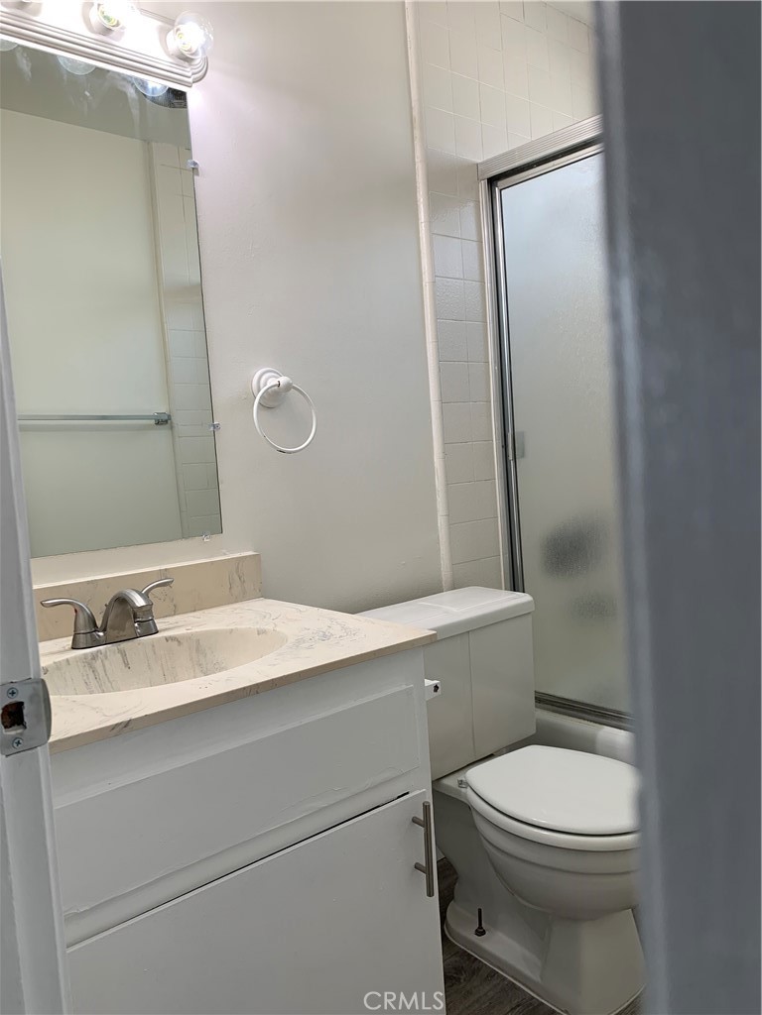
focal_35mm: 26
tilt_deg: -2.9
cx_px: 381
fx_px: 763
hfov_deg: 53.1
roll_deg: +3.6
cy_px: 508
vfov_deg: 67.3
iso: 40
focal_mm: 4.25
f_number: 1.8
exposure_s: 1/120
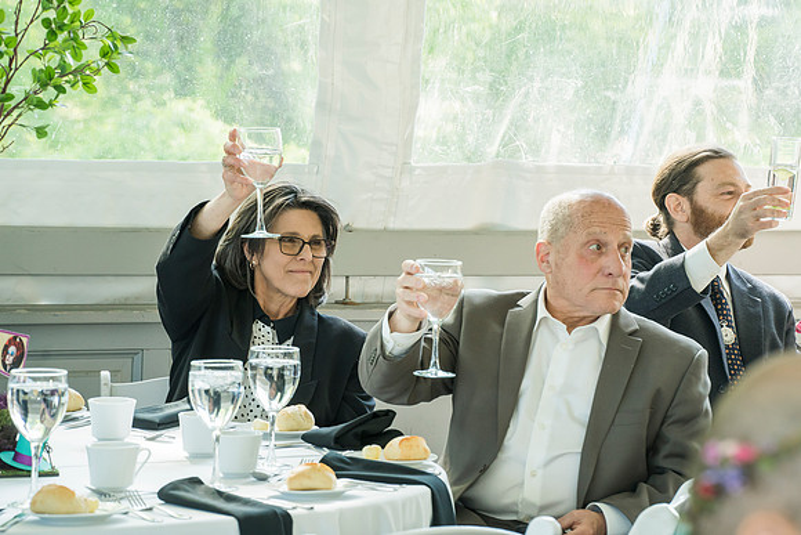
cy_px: 268
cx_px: 400
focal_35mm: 140
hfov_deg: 14.7
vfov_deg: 9.8
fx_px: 3116
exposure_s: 1/125
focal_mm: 140
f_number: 9
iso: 1600
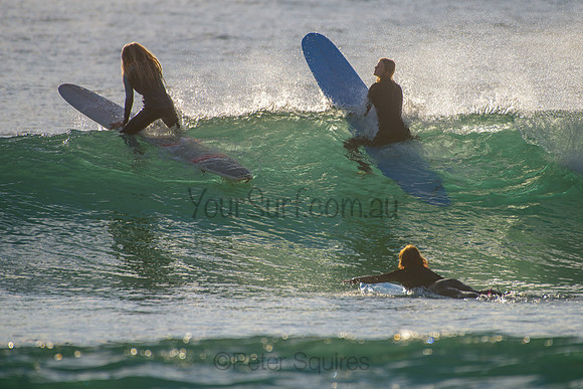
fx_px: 9914
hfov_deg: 3.4
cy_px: 152
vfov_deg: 2.2
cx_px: 327
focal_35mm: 612
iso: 140
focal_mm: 500
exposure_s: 1/2000
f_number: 5.6
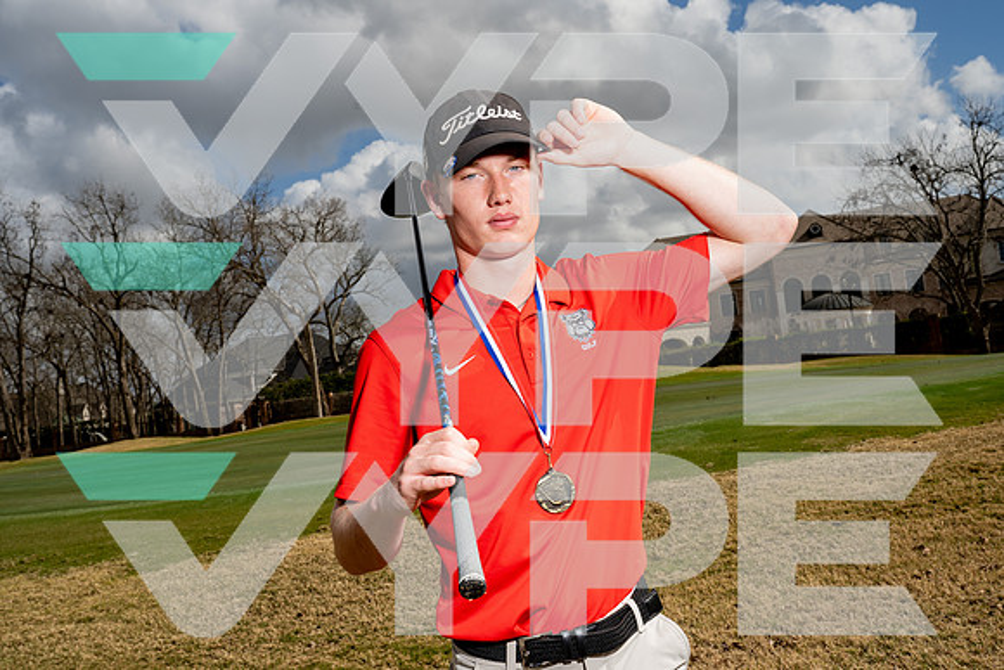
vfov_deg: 33.4
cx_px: 502
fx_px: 1116
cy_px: 335
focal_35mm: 40
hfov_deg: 48.4
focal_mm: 40
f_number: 11
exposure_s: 1/250
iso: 100
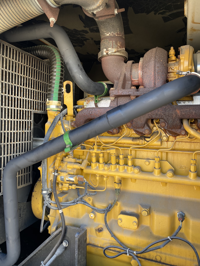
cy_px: 133
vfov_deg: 67.3
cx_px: 100
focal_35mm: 26
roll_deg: -0.7
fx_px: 200
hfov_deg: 53.1
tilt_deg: -0.2
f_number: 1.8
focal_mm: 4.25
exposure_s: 1/121
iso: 50
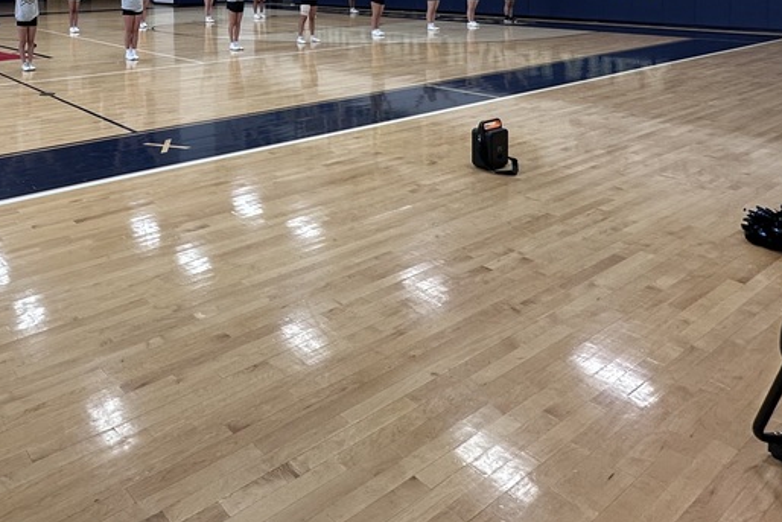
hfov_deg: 58.3
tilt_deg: -0.9
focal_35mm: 29
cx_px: 146
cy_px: -18
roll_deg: +0.9
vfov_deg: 38.9
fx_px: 630
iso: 125
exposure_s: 1/99
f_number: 2.2
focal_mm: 2.22
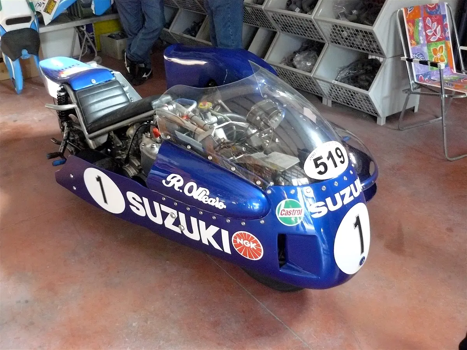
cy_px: 175
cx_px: 234
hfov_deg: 51.4
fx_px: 486
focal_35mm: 36
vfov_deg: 39.7
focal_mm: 6
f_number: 2.8
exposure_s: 1/25
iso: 400
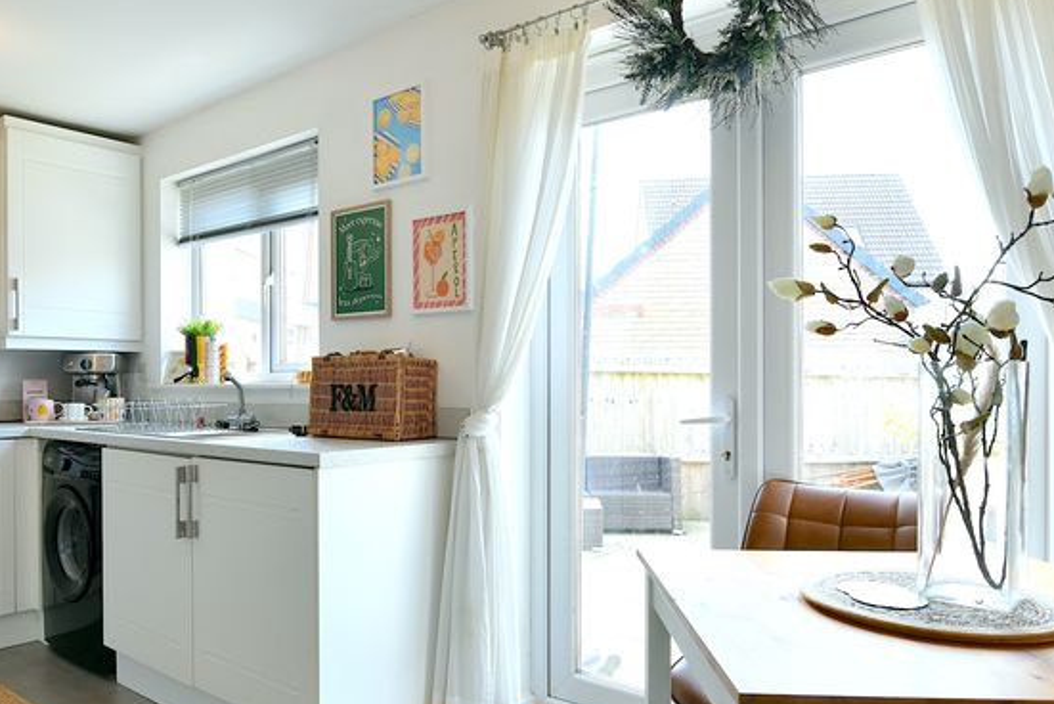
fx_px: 762
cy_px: 399
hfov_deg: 69.0
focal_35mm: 26
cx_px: 455
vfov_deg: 49.5
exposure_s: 1/40
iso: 160
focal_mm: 14
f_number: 10
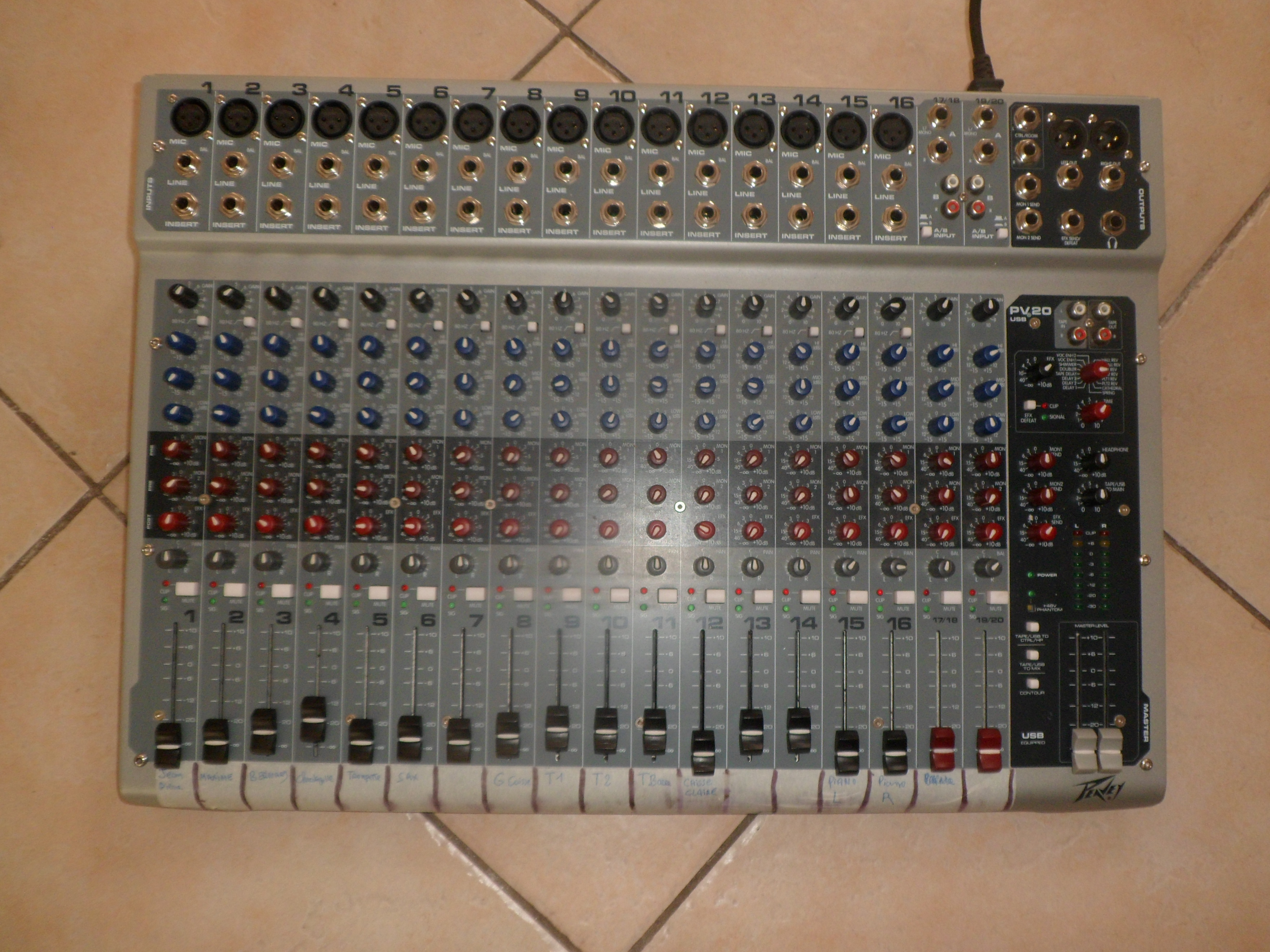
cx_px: 653
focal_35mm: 28
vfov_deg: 49.7
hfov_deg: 63.4
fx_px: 1027
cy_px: 479
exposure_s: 1/45
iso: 100
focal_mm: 4.9
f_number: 3.3
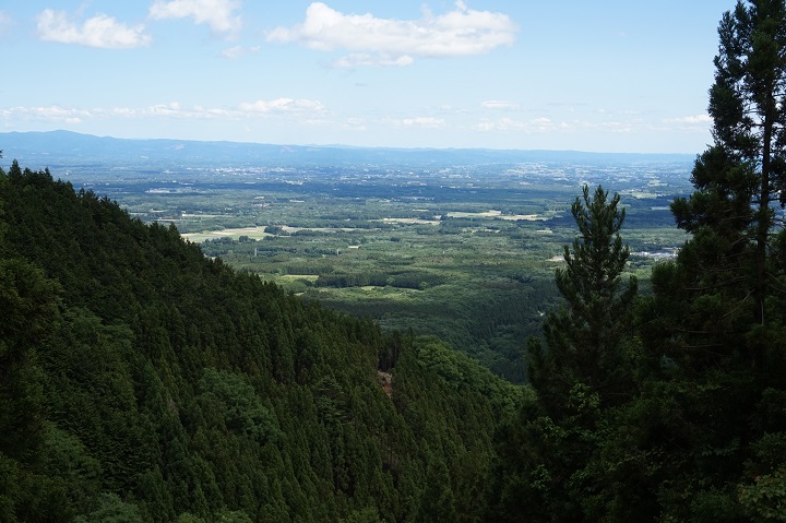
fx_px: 851
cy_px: 262
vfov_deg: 34.2
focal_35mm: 39
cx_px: 393
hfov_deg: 49.6
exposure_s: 1/100
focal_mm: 26
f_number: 10
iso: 100
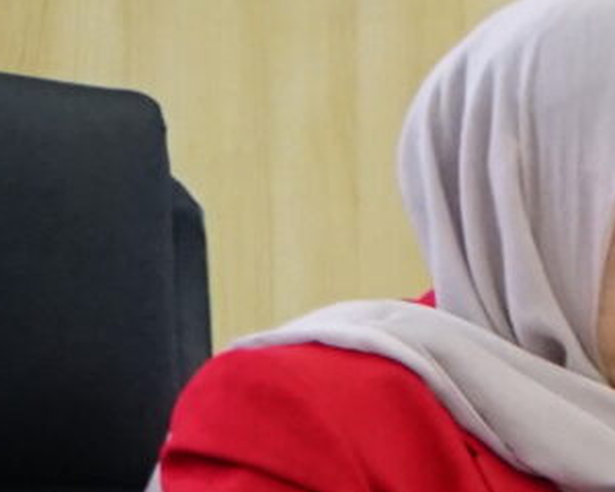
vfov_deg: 2.9
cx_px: 2403
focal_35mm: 529
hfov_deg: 3.5
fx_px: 9629
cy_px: 222
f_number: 6.3
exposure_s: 1/30
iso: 2500
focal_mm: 66
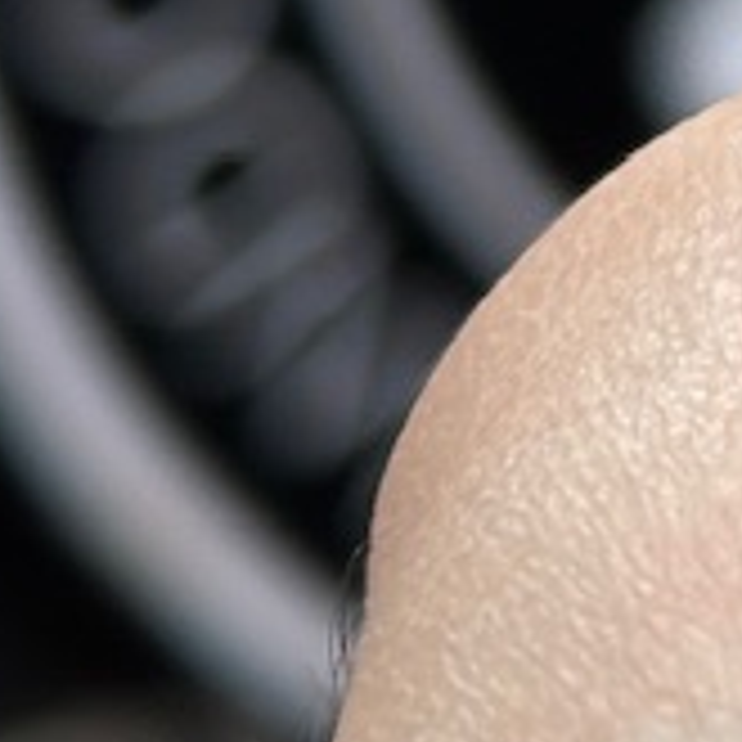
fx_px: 7979
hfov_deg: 4.9
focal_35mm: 329
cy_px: -409
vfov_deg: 5.3
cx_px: 2595
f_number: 1.78
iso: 64
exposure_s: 1/456
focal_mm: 6.86
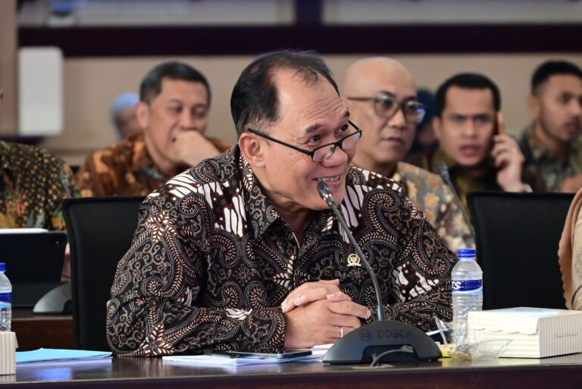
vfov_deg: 6.9
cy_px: 194
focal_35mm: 200
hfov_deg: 10.3
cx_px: 291
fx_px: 3235
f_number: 6.3
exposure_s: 1/125
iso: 5000
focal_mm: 200
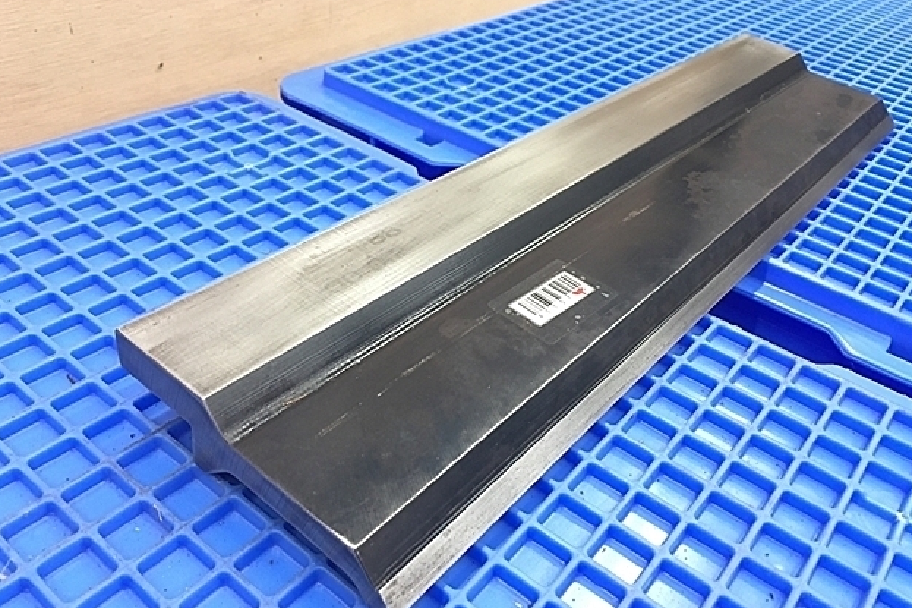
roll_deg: -6.9
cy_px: 315
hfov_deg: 60.3
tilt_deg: -37.3
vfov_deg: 42.3
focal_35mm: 31
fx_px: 785
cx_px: 449
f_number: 2.2
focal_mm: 4.15
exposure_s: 1/24
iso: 200
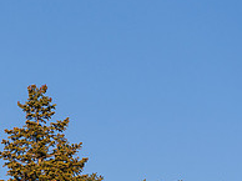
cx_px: -70
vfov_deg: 8.7
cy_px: 233
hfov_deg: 11.5
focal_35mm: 167
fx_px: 1166
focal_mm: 58
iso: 560
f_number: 5.6
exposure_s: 1/400
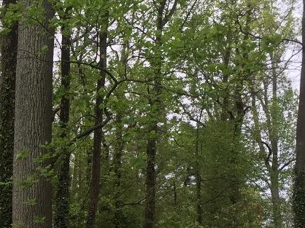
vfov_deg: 14.3
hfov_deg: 18.9
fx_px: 881
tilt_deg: +3.1
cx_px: -31
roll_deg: -1.8
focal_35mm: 100
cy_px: 269
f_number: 2.2
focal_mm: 4.15
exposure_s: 1/120
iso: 40
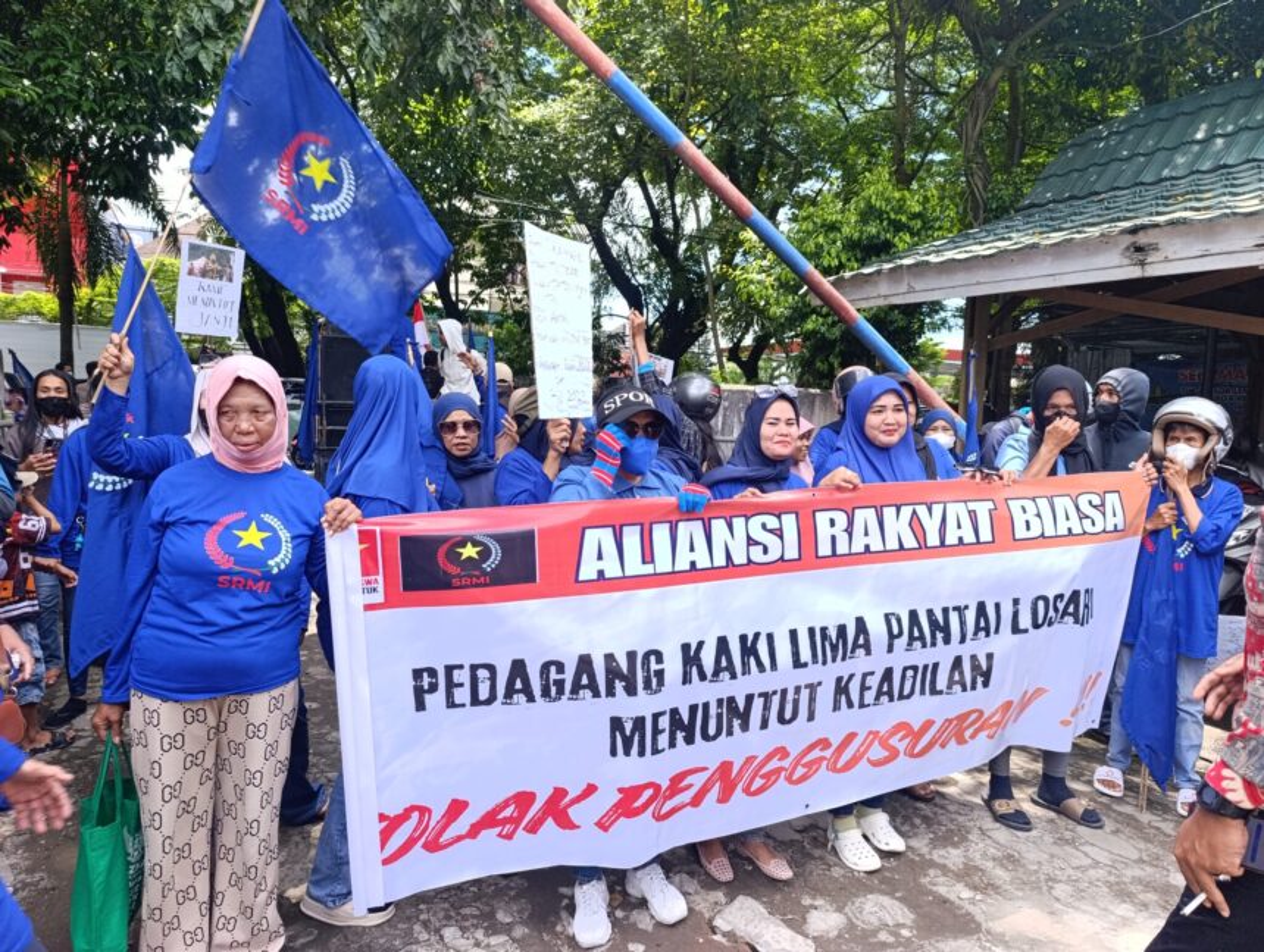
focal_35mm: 23
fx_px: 841
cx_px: 632
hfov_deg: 73.8
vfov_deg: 59.0
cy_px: 476
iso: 64
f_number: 1.6
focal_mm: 6.14
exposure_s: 1/120
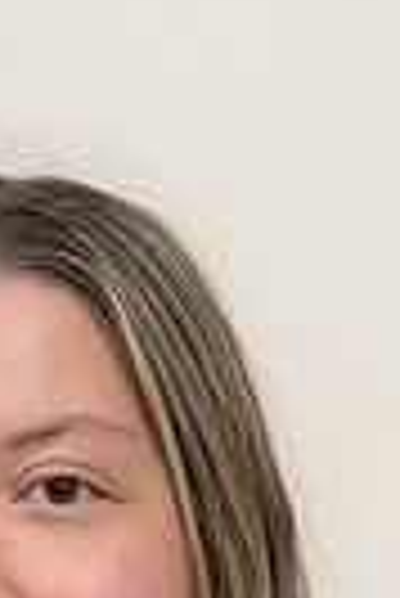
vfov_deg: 3.4
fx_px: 10090
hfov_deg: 2.3
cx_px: -27
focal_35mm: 607
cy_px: 832
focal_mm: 180
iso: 5000
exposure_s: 1/80
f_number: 4
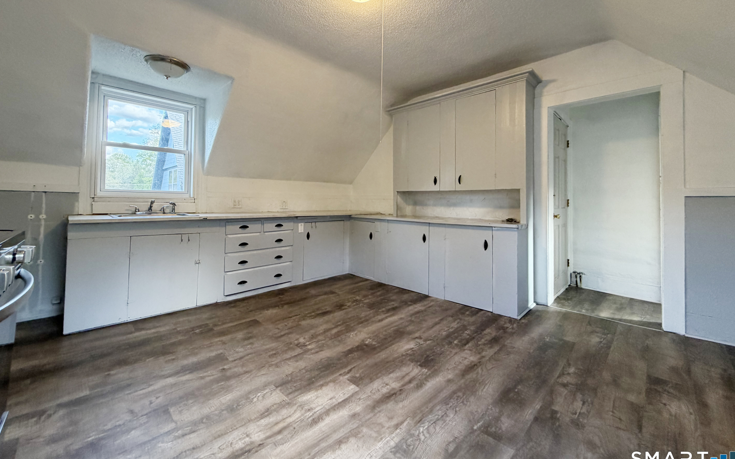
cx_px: 370
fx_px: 300
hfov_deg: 101.5
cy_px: 193
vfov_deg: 74.3
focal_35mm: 15
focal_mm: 2.22
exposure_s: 1/60
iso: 200
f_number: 2.2
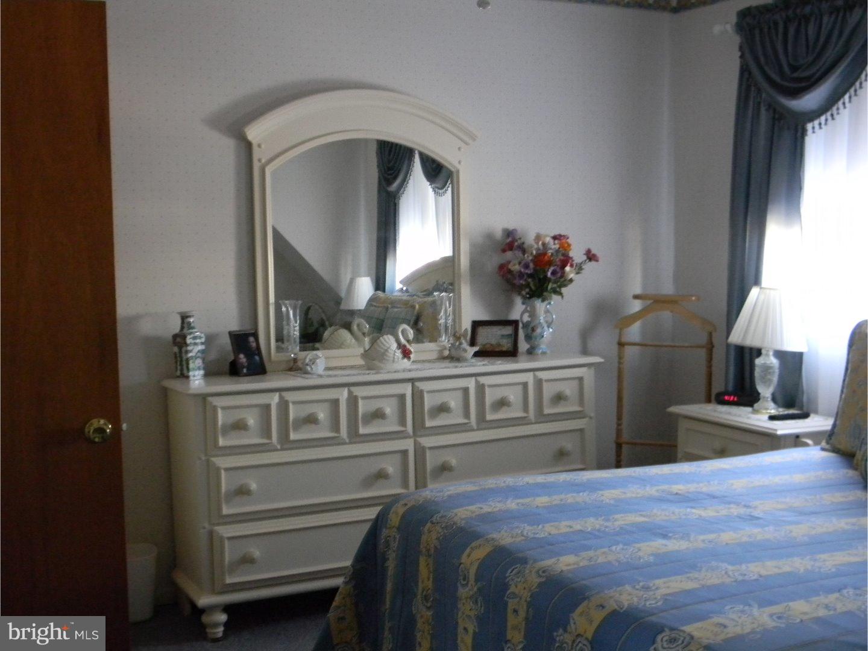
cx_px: 434
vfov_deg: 35.1
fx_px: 1028
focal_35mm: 41
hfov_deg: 45.8
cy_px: 326
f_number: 3.8
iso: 400
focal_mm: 7.3
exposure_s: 1/7.5
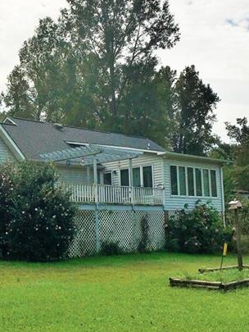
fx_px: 527
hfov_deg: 26.1
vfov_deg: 34.9
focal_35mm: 55
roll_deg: -0.4
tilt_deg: +5.2
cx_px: 53
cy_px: 191
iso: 25
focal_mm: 4.15
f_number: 2.2
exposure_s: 1/5495
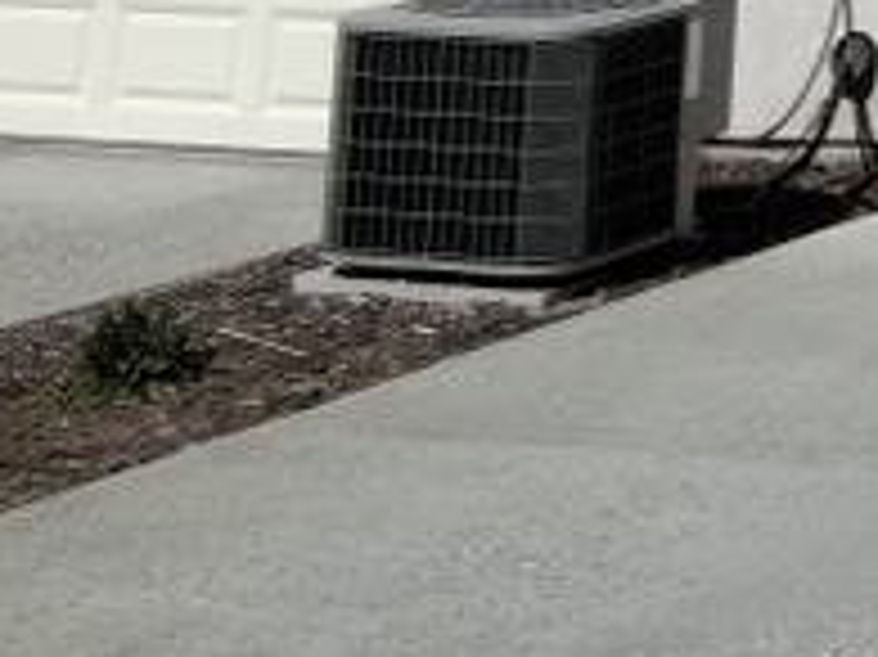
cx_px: 1977
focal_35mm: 142
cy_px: -981
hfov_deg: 11.8
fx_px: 3599
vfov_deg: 9.2
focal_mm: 4.73
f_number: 2.2
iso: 101
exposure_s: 1/2051
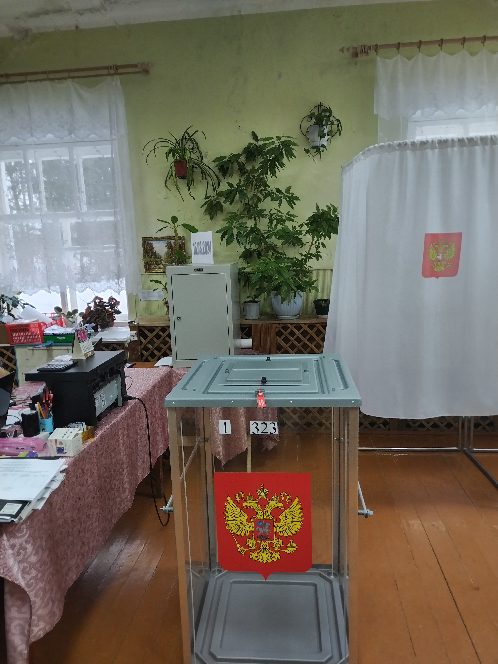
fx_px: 499
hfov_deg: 53.1
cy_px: 332
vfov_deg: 67.3
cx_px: 249
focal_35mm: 26
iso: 415
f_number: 1.8
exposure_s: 1/33.3
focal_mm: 4.75
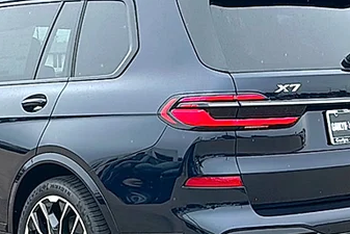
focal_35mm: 82
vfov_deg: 16.7
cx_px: 117
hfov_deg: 24.6
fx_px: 798
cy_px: 128
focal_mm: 6.86
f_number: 1.78
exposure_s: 1/1134
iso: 80
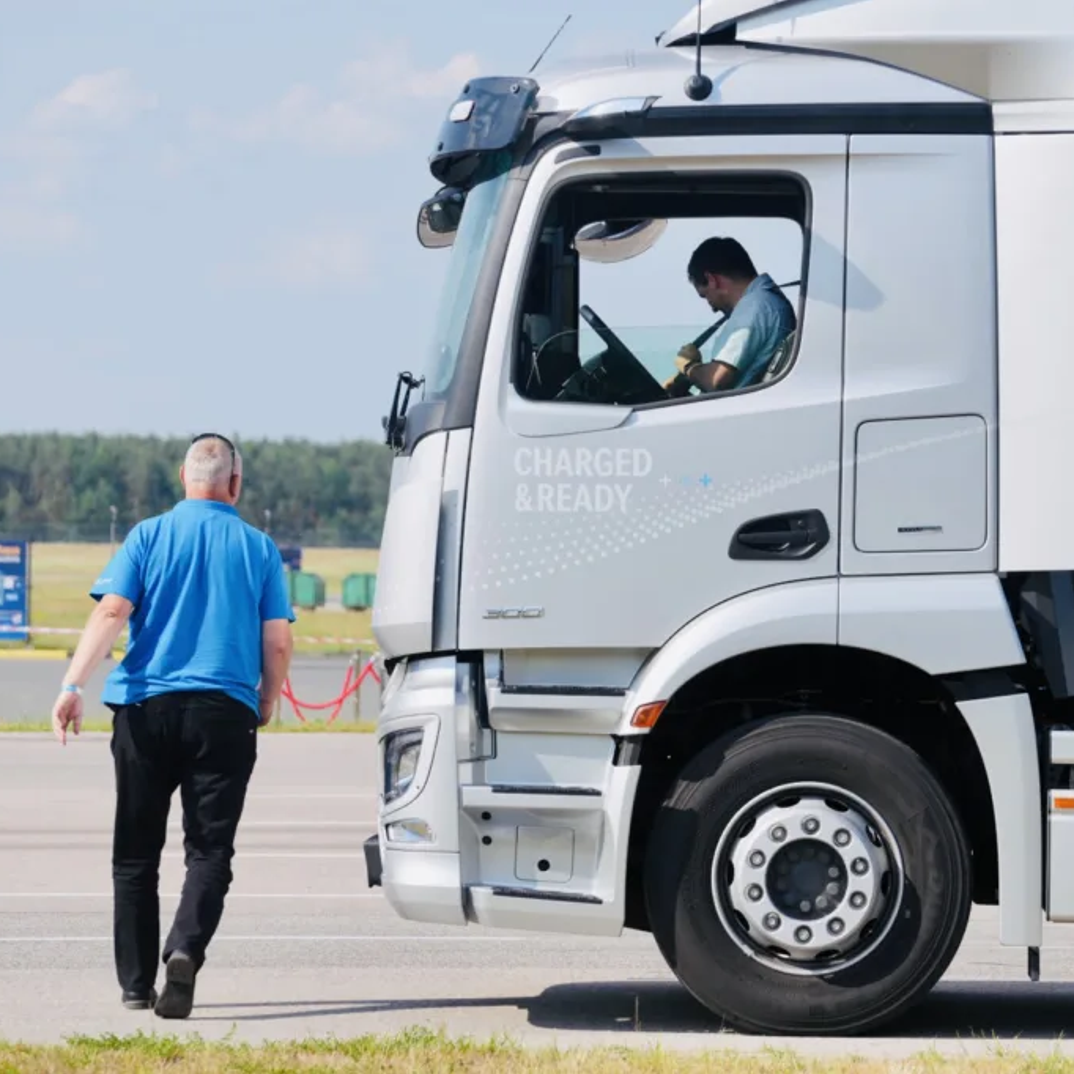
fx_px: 6143
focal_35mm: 175
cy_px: 537
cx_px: 683
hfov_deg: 10.0
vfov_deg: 10.0
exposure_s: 1/500
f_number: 5.6
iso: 100
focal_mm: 137
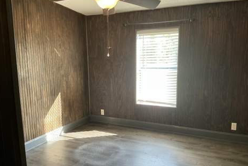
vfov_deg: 43.6
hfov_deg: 61.9
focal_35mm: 30
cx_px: 126
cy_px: 91
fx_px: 207
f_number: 1.8
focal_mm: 3
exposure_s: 1/61
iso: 64
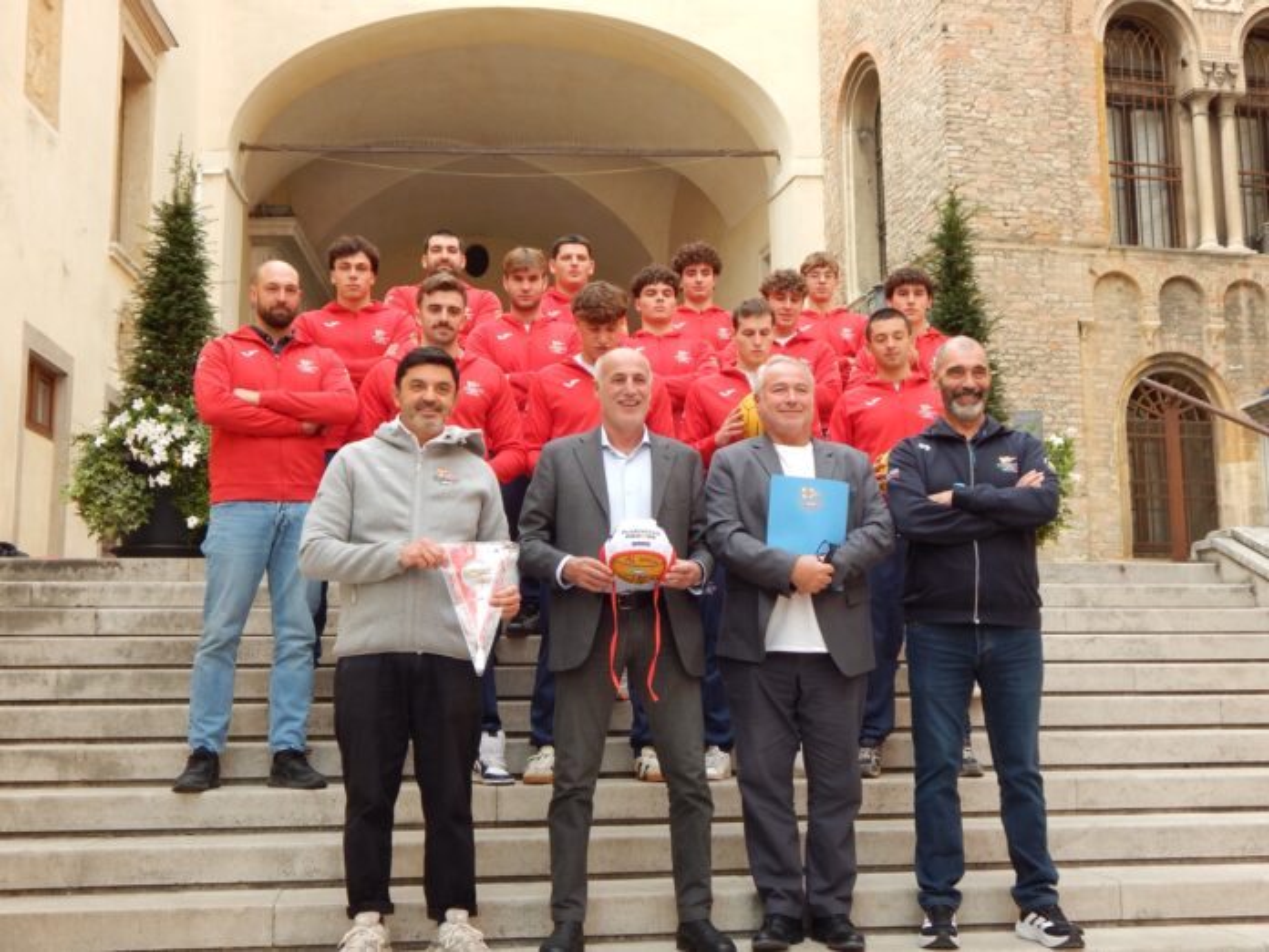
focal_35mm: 43
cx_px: 634
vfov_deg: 33.6
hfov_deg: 43.9
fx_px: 1576
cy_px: 476
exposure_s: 1/160
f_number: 3.6
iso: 125
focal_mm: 7.7
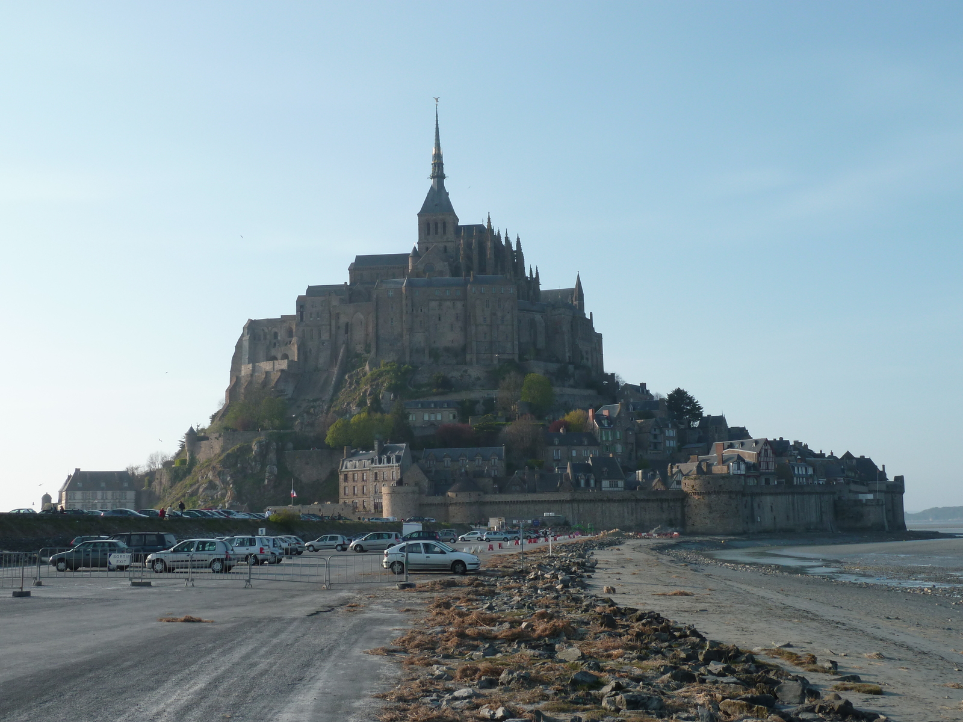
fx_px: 1224
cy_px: 361
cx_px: 482
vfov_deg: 32.9
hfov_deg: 42.9
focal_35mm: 44
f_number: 4.5
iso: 80
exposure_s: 1/400
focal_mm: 7.3
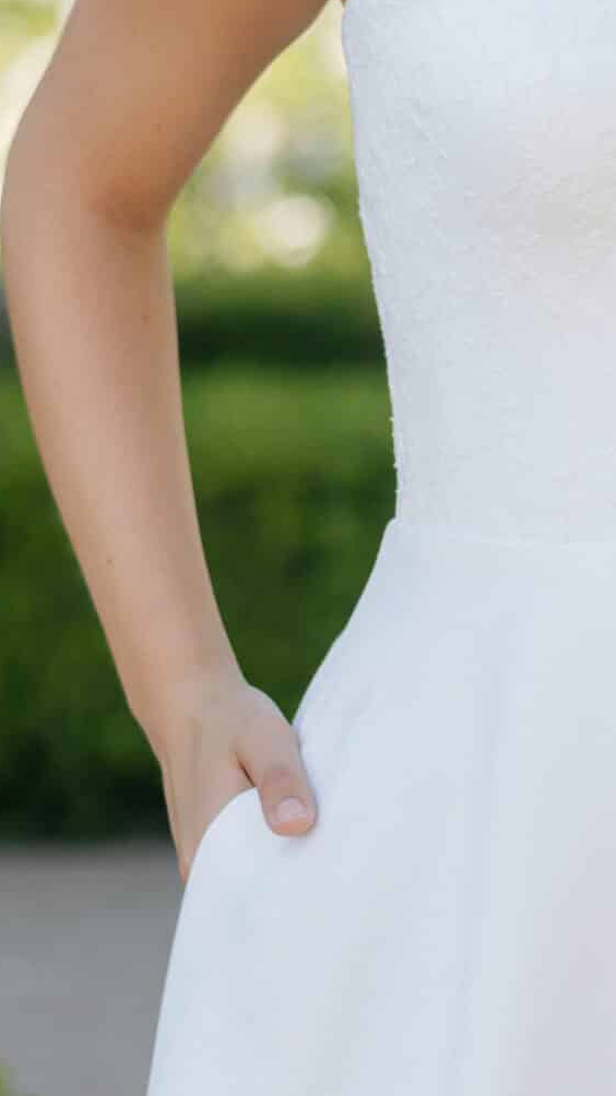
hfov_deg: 7.8
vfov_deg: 13.9
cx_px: 715
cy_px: 595
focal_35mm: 155
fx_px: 4505
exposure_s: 1/400
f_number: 2.2
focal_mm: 58
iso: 64
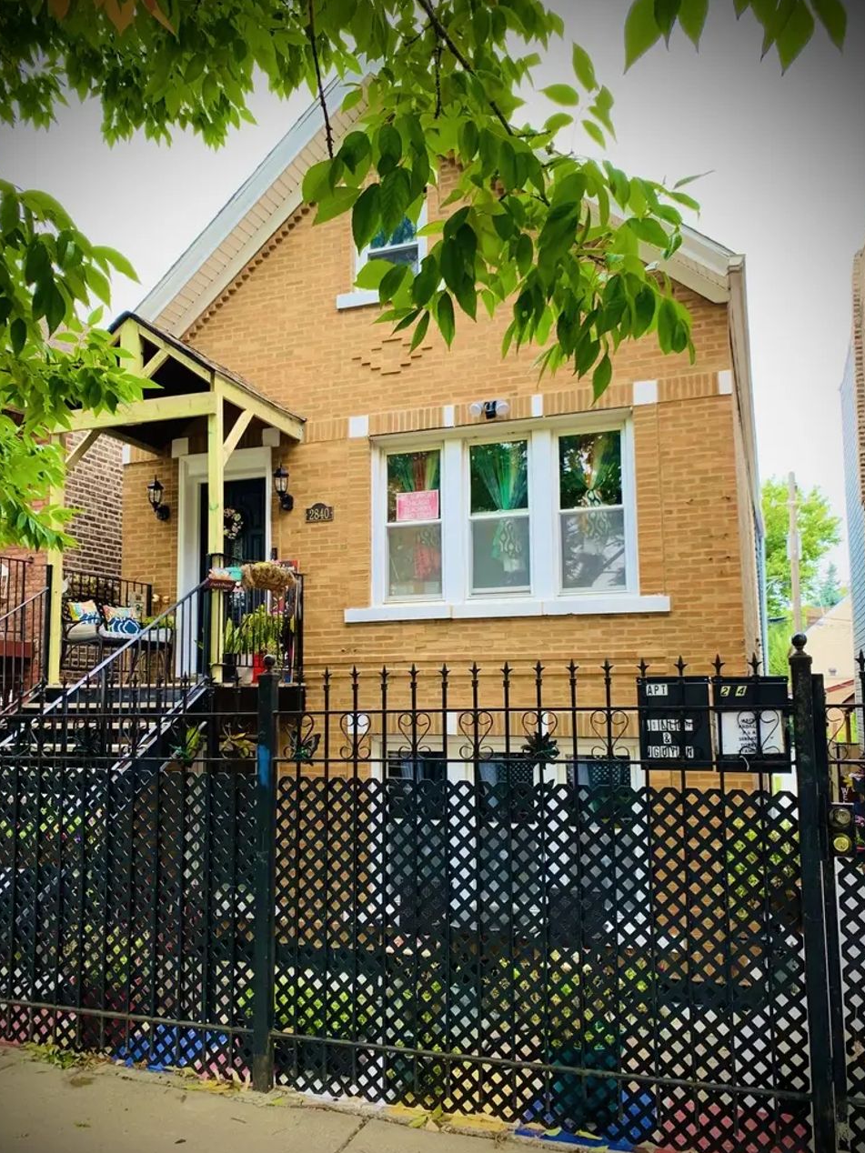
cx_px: 413
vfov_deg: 63.4
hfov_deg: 49.7
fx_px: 933
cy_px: 606
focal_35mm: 28
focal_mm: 4.25
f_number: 1.8
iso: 32
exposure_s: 1/121
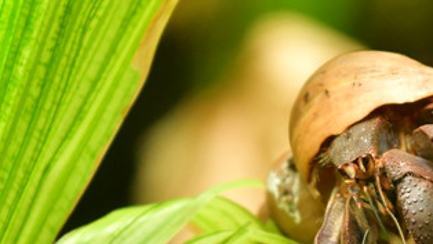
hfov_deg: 2.5
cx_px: 368
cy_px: 187
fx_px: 9799
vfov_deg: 1.4
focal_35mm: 853
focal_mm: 200
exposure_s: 1/1000
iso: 2000
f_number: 2.8
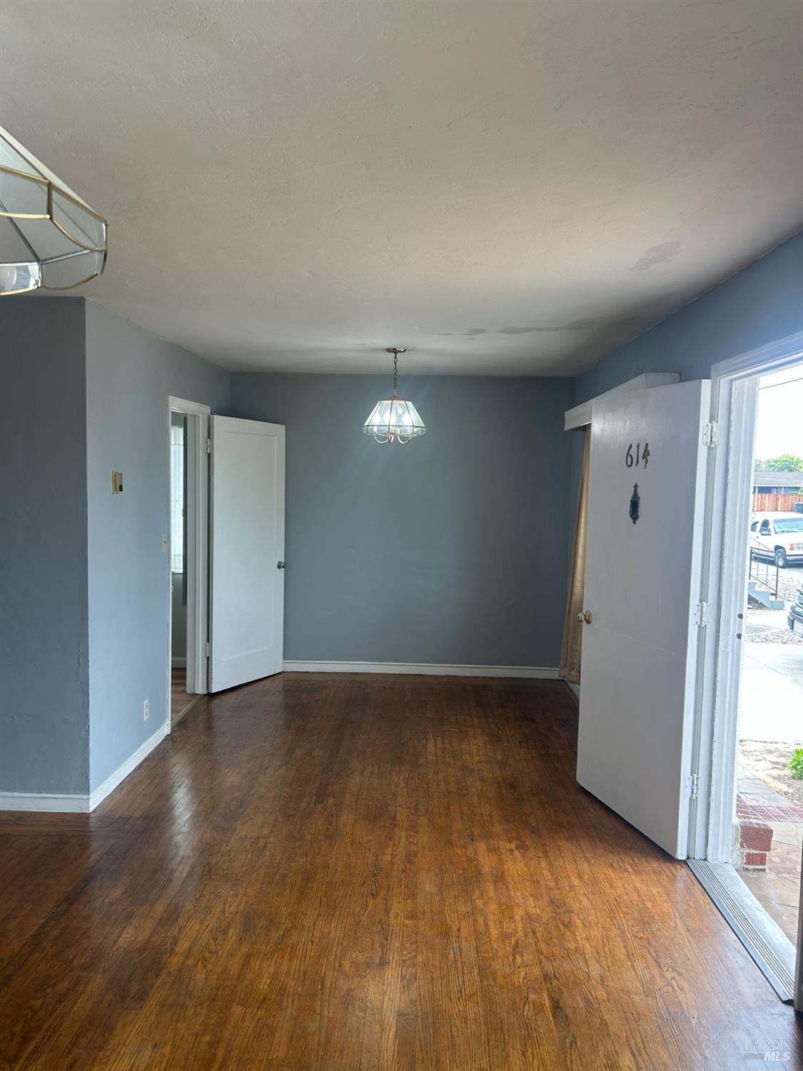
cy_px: 536
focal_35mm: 26
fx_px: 804
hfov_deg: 53.1
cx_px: 402
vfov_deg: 67.3
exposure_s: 1/152
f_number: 1.5
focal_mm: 5.7
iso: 50
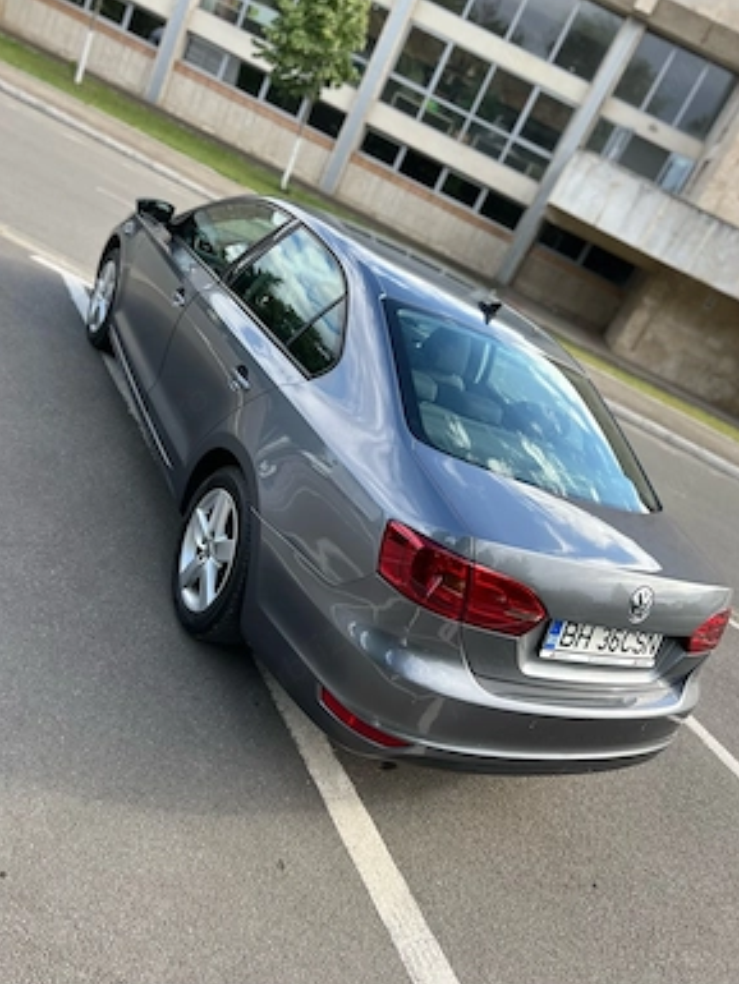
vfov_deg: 65.3
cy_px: 480
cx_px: 376
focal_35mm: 27
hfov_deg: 51.4
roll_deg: -27.1
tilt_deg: -20.1
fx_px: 768
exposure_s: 1/526
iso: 50
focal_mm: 5.7
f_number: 1.5
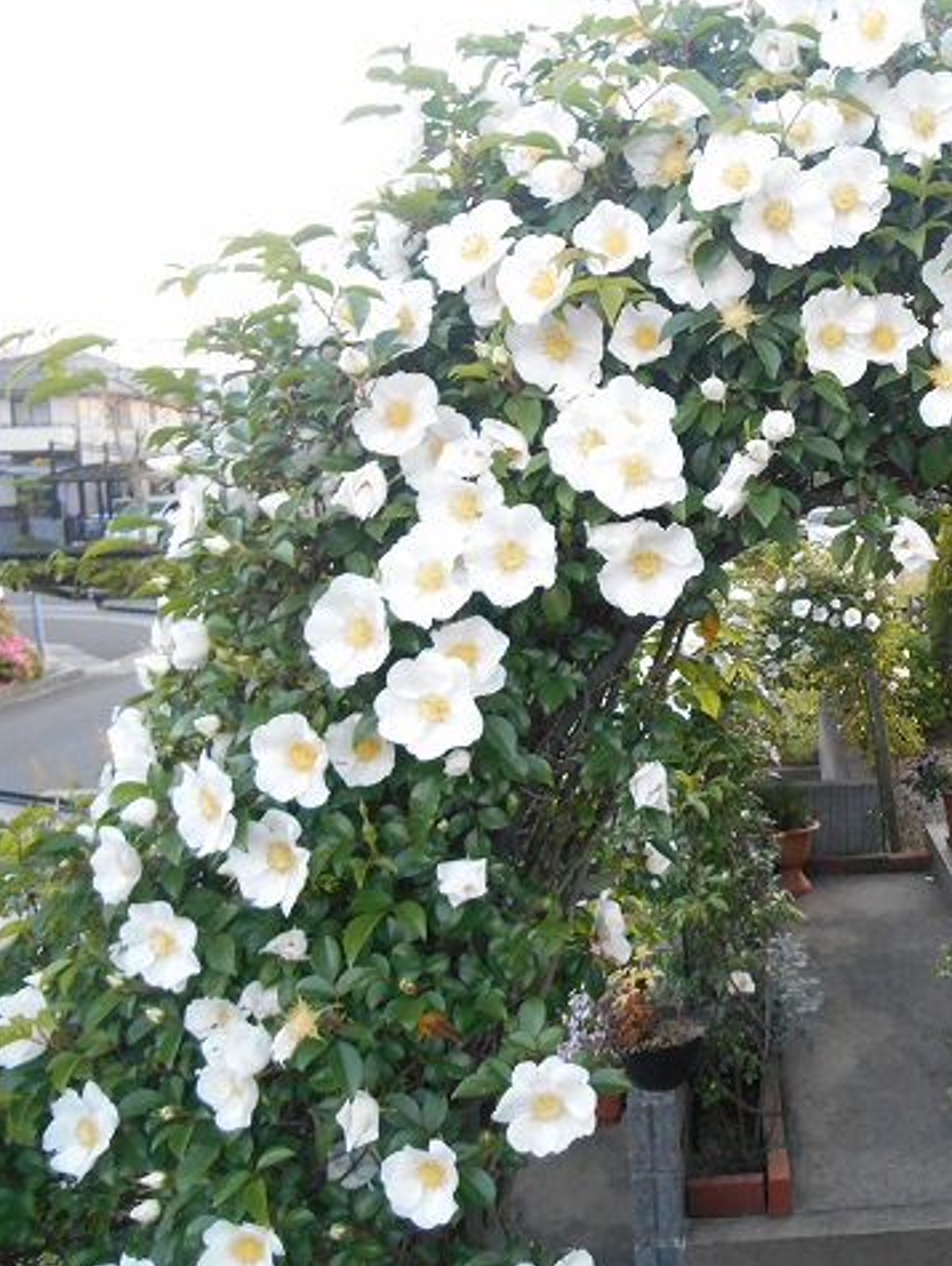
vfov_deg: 52.6
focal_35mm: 35
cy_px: 637
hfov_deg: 38.2
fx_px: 1282
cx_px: 845
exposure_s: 1/25
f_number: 3.4
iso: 400
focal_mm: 4.7
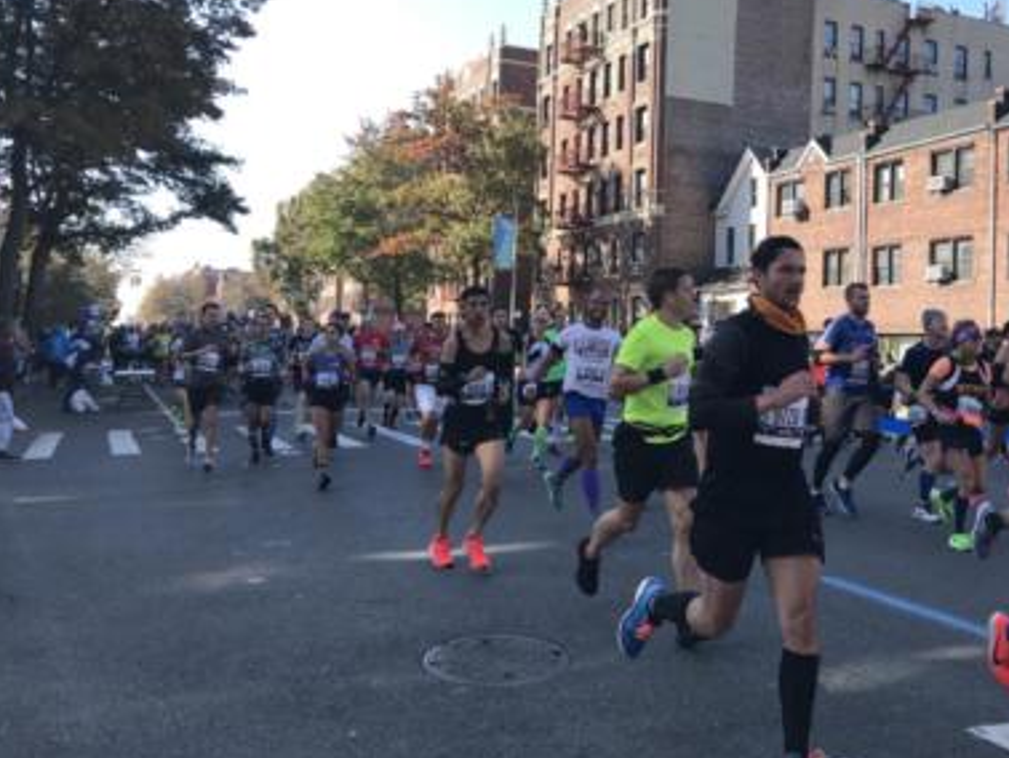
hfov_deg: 49.6
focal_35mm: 37
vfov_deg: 38.5
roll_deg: -0.7
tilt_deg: +4.7
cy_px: 287
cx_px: 638
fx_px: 1079
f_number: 1.8
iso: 20
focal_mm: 3.99
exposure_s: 1/699
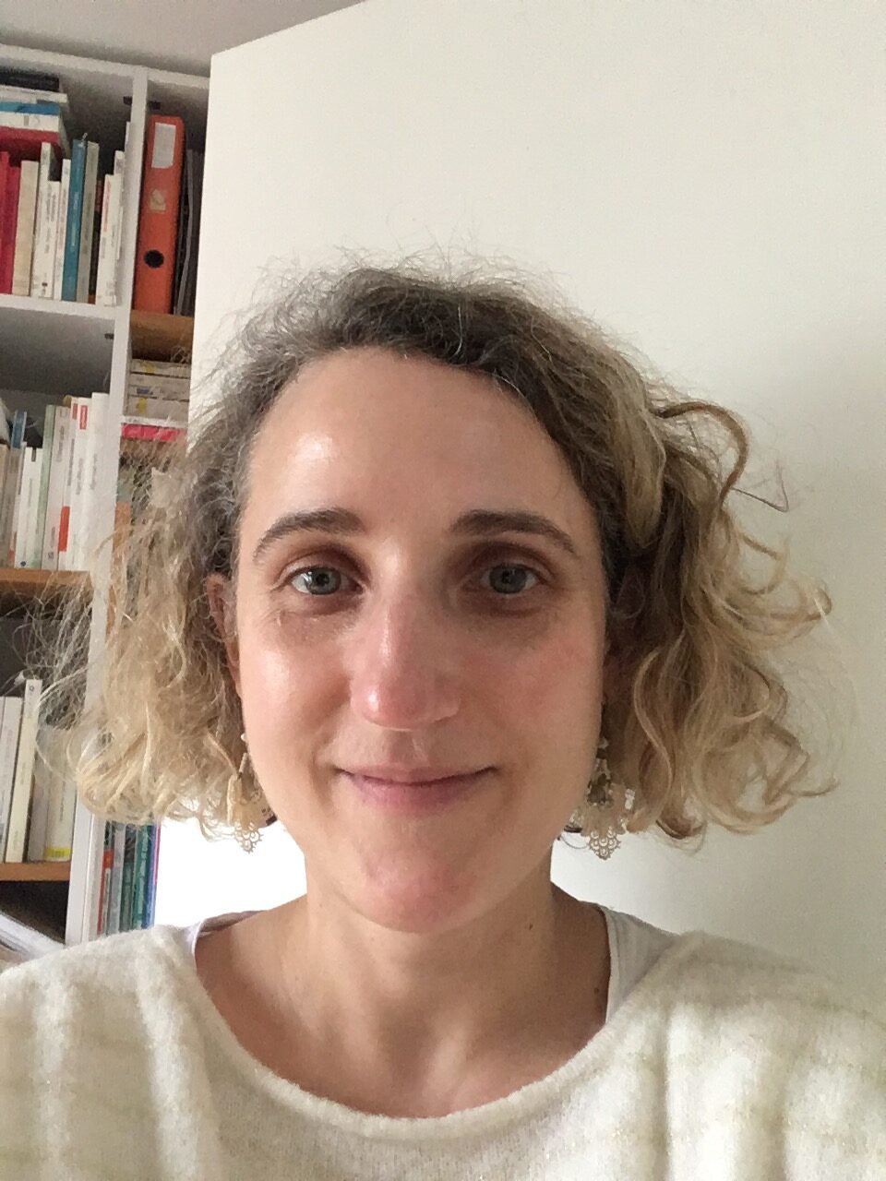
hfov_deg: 45.4
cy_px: 590
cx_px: 443
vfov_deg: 58.4
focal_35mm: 31
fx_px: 1058
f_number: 2.4
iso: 400
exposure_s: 1/25
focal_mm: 2.15
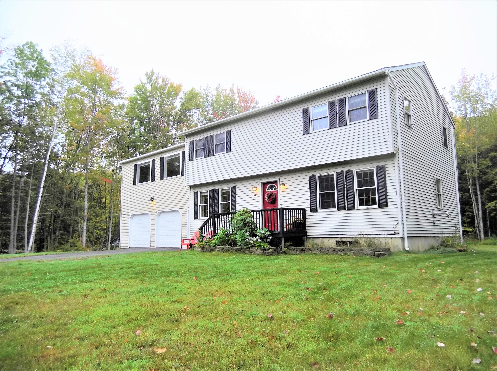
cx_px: 248
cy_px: 186
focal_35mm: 25
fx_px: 359
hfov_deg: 69.4
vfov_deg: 54.8
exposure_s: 1/125
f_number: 3.5
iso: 100
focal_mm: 4.5
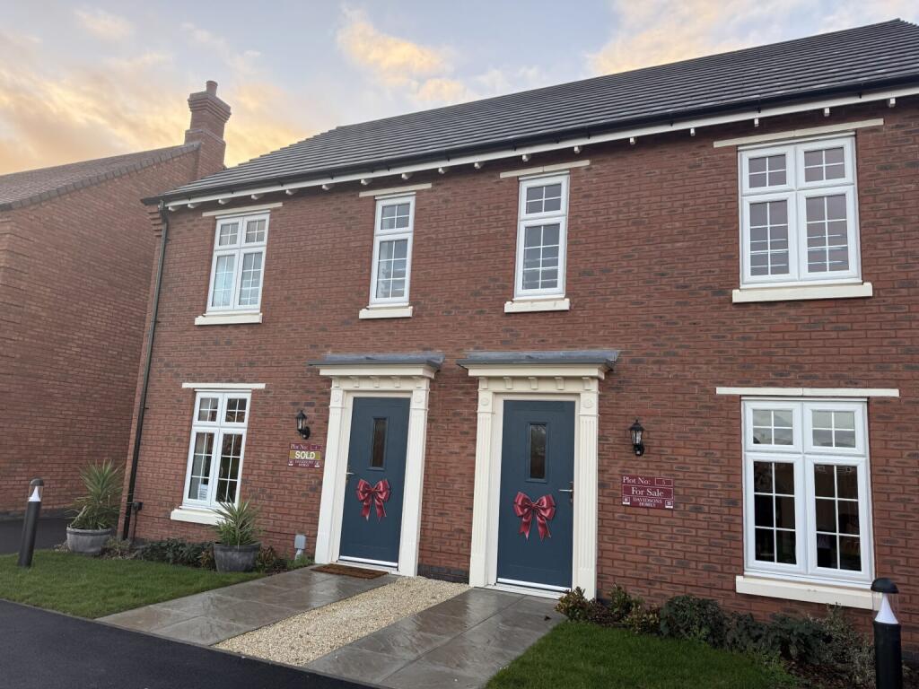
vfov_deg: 56.8
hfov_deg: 71.6
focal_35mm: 24
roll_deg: -2.9
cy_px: 344
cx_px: 460
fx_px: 637
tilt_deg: +9.1
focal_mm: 6.76
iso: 100
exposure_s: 1/283
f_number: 1.78
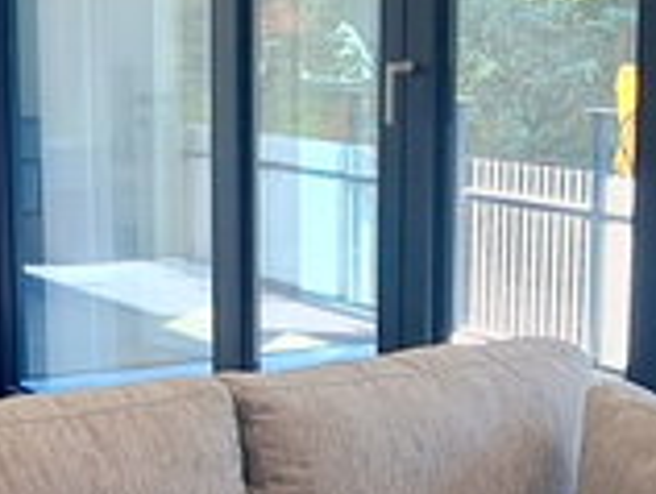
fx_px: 1594
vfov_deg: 17.5
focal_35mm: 84
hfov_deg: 23.2
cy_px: 353
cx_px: 419
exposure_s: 1/100
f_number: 2.2
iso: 64
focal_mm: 1.74
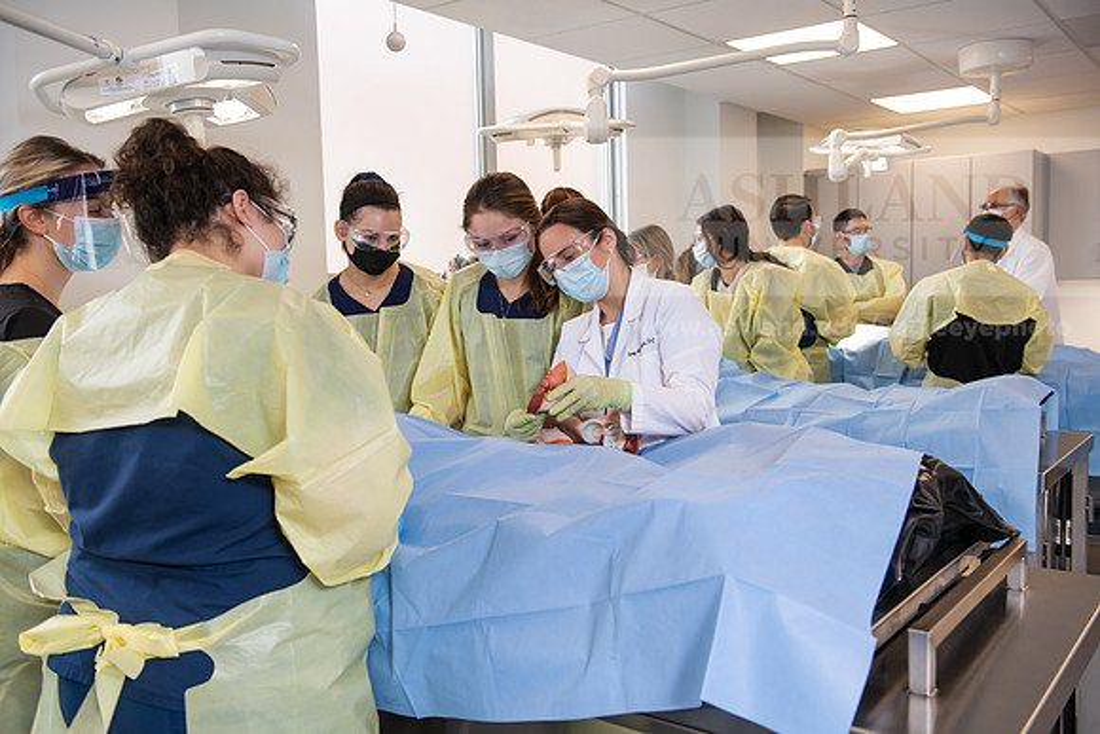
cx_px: 550
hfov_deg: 58.7
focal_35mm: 32
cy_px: 367
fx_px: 978
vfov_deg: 41.1
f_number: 4
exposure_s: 1/200
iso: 500
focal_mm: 32
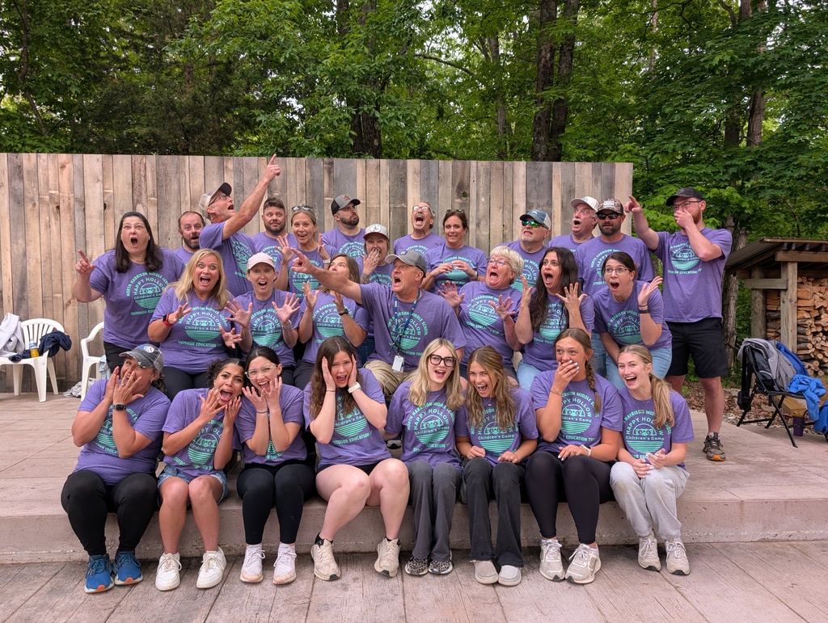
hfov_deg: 71.5
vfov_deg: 56.9
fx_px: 575
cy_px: 312
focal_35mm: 24
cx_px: 414
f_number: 1.68
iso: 25
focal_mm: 6.9
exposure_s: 1/135
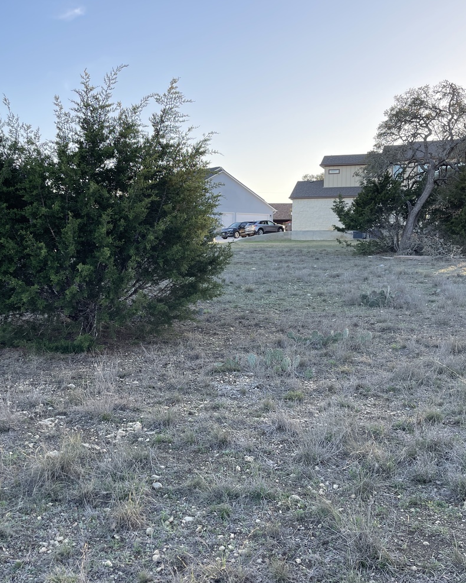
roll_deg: +0.4
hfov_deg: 40.0
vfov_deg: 49.1
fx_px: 638
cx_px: 203
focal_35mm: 37
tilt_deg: -5.2
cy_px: 313
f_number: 1.6
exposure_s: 1/494
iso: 32
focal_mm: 5.1
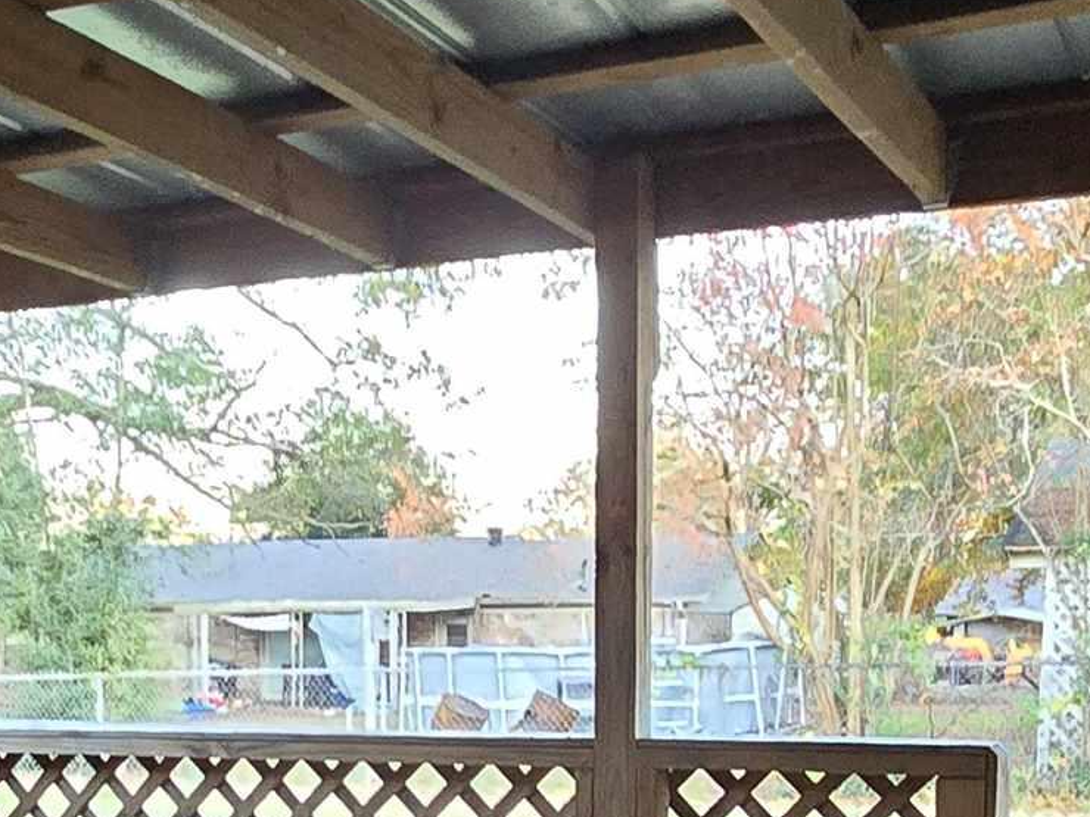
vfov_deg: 25.3
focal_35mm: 54
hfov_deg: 35.1
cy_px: 874
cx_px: 346
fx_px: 1700
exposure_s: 1/60
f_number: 2.2
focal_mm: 2.2
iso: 640
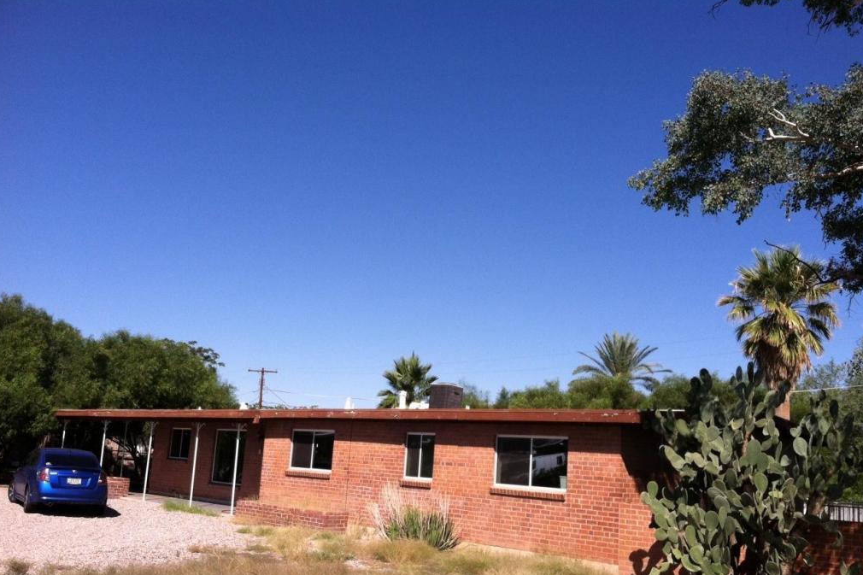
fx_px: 887
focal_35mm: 37
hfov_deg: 51.9
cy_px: 326
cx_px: 429
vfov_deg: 35.9
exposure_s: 1/1939
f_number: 2.8
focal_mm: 3.85
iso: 80
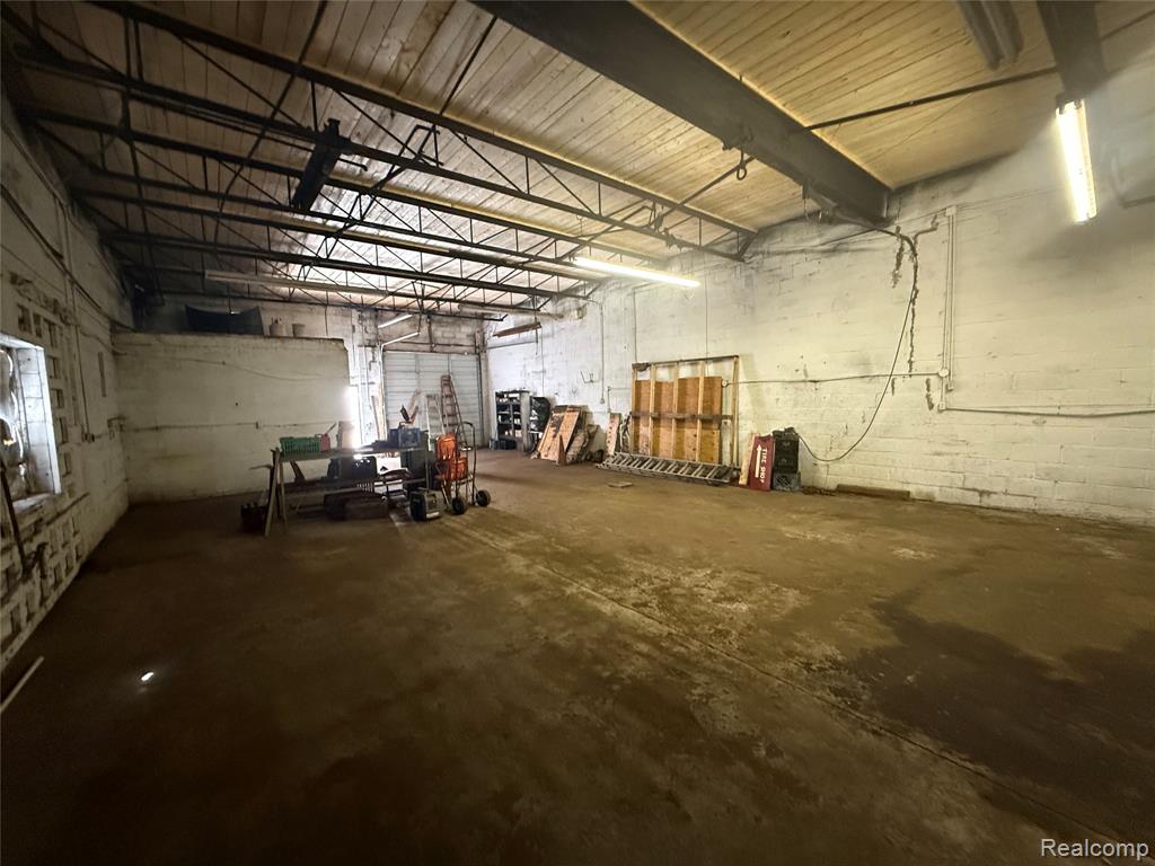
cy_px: 433
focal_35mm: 14
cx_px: 578
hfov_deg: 102.1
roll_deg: +1.5
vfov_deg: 85.7
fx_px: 467
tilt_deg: -3.8
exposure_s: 1/60
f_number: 2.2
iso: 800
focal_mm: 2.22
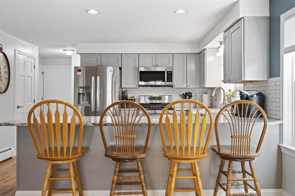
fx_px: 262
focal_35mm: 32
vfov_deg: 41.1
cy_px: 98
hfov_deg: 58.7
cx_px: 148
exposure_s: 1/1.25
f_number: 8
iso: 320
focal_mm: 32
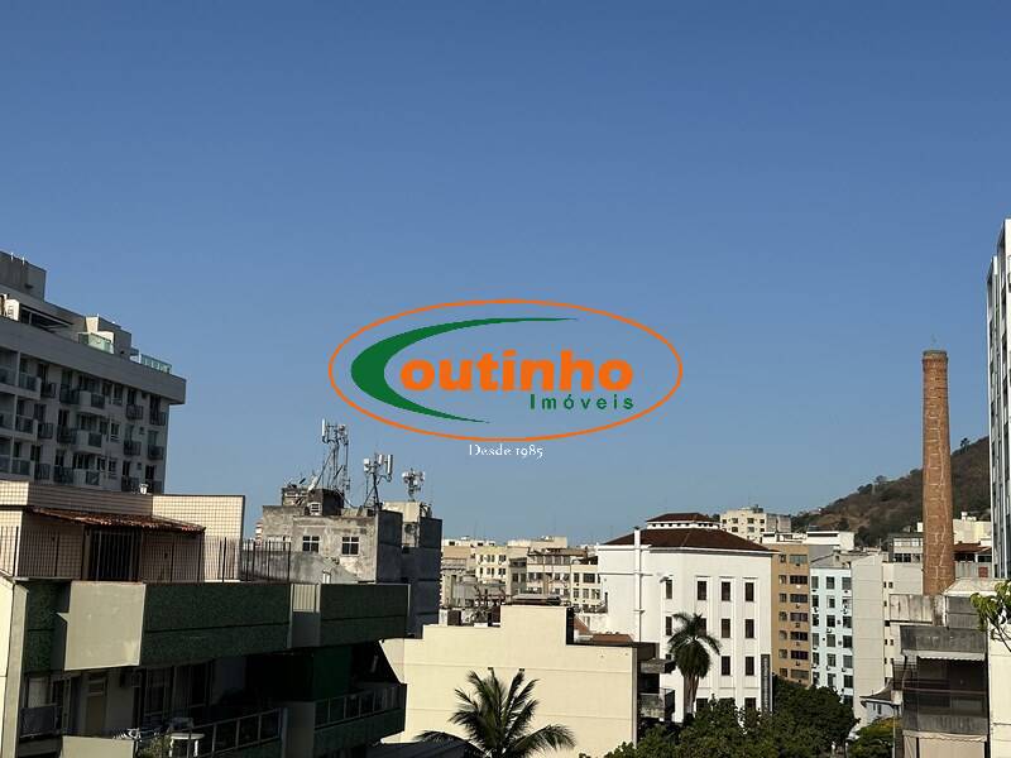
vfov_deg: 30.3
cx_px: 506
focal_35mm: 48
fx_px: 1402
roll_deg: -1.2
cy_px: 379
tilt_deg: +8.0
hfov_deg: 39.7
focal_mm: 6.86
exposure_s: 1/7634
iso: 64
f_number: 1.78
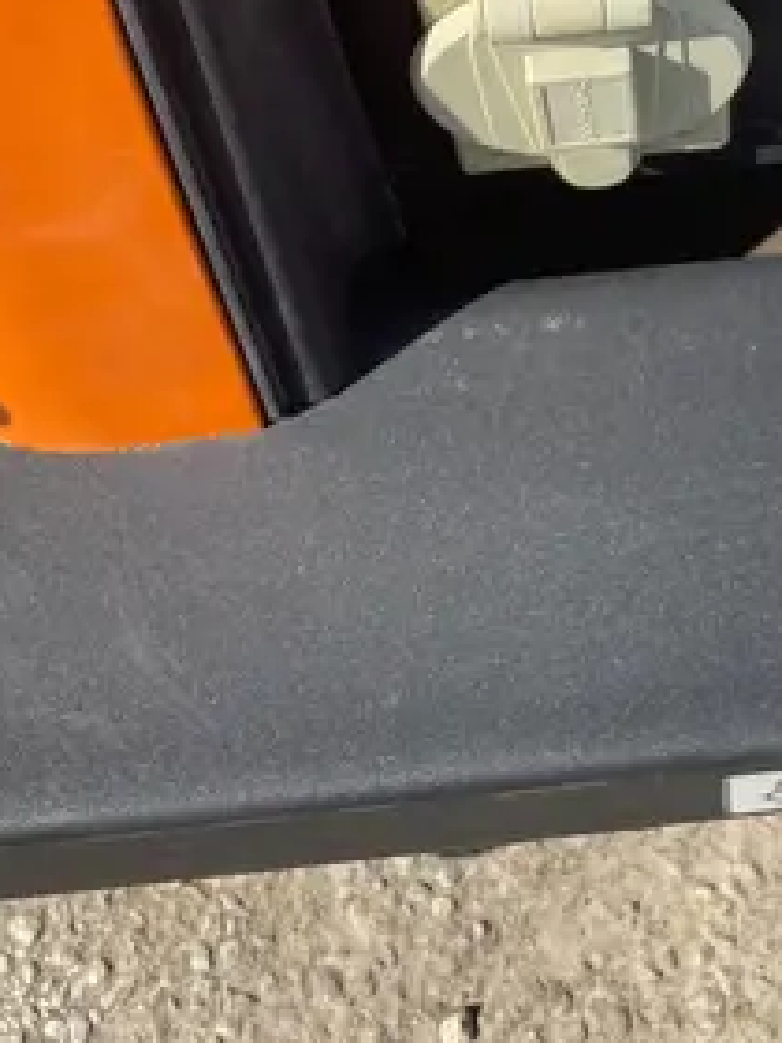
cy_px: -278
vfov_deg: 25.1
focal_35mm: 68
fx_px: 2048
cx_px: 708
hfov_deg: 21.1
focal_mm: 4.2
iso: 32
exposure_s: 1/1595
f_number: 1.6
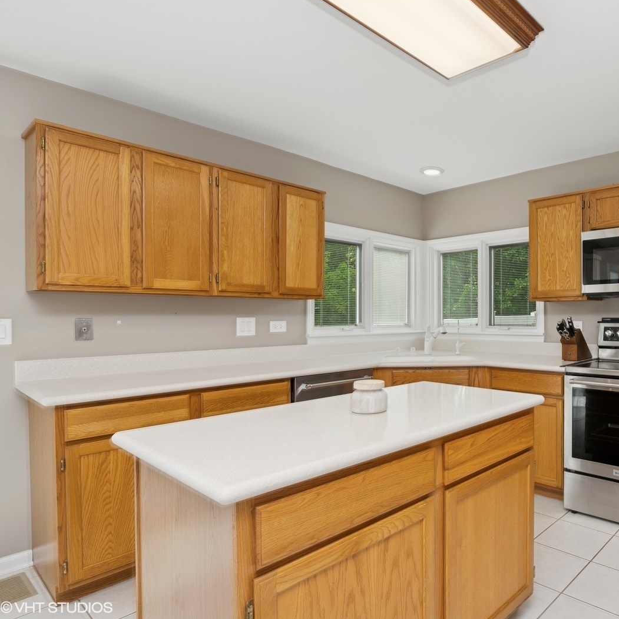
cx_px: 462
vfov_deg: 69.6
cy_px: 307
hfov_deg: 65.5
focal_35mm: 22
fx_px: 445
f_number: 8
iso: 200
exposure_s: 1/100
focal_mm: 17
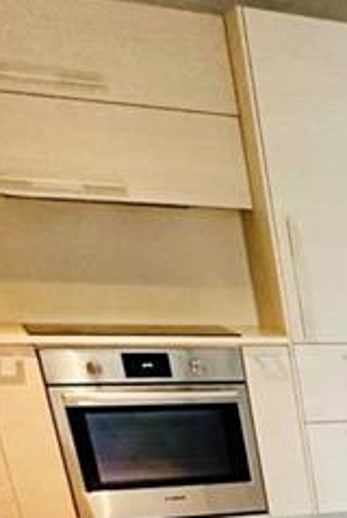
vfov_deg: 22.6
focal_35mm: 73
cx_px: 794
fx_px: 1052
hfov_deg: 14.0
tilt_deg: -26.5
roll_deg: -2.8
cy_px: 776
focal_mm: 2.22
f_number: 2.2
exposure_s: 1/60
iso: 250
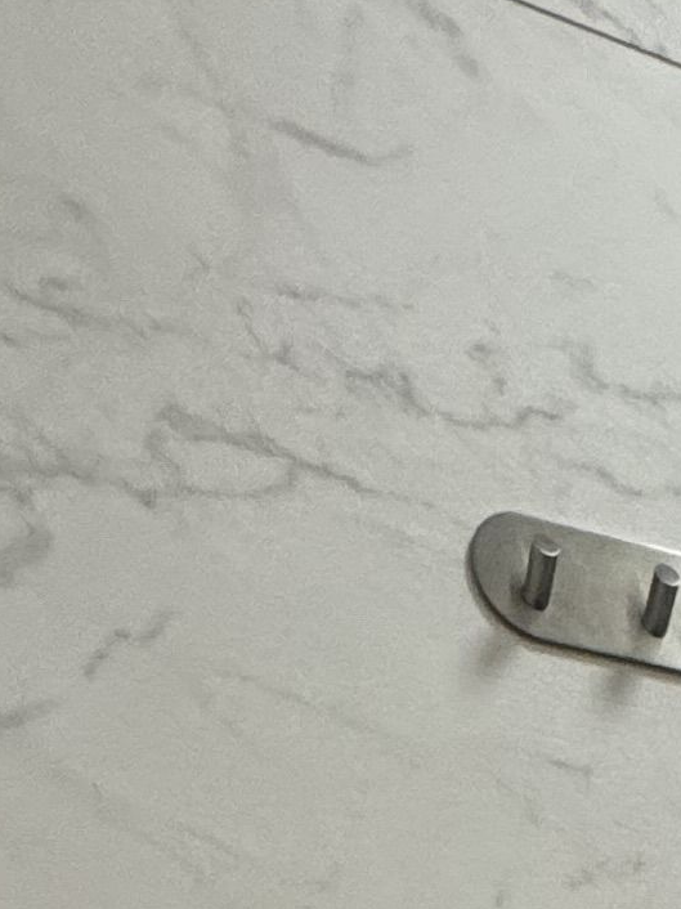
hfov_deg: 13.2
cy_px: 2066
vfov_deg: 15.7
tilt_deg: -14.2
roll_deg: +0.3
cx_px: 1685
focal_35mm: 80
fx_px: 2100
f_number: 2.2
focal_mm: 2.22
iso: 200
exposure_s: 1/100
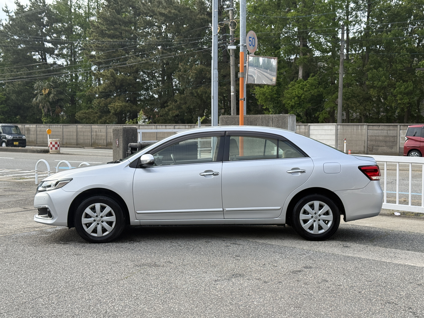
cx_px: 212
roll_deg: -0.1
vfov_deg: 30.3
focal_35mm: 48
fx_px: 588
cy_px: 159
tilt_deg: -3.2
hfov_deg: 39.7
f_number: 1.78
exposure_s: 1/2146
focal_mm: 6.76
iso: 80
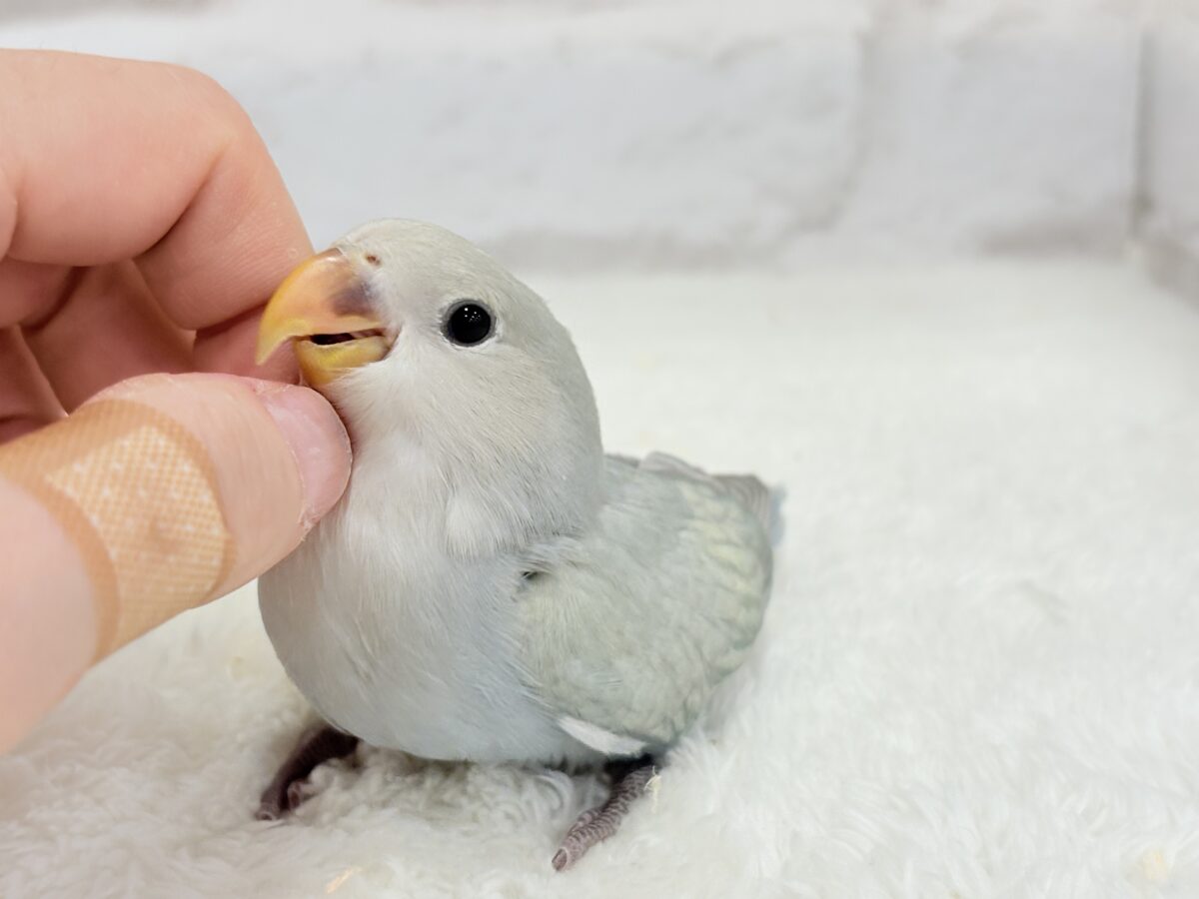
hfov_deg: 36.8
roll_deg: +2.8
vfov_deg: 28.0
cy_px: 450
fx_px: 1801
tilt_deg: -19.6
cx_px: 600
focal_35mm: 52
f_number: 1.6
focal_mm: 5.96
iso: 64
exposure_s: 1/100
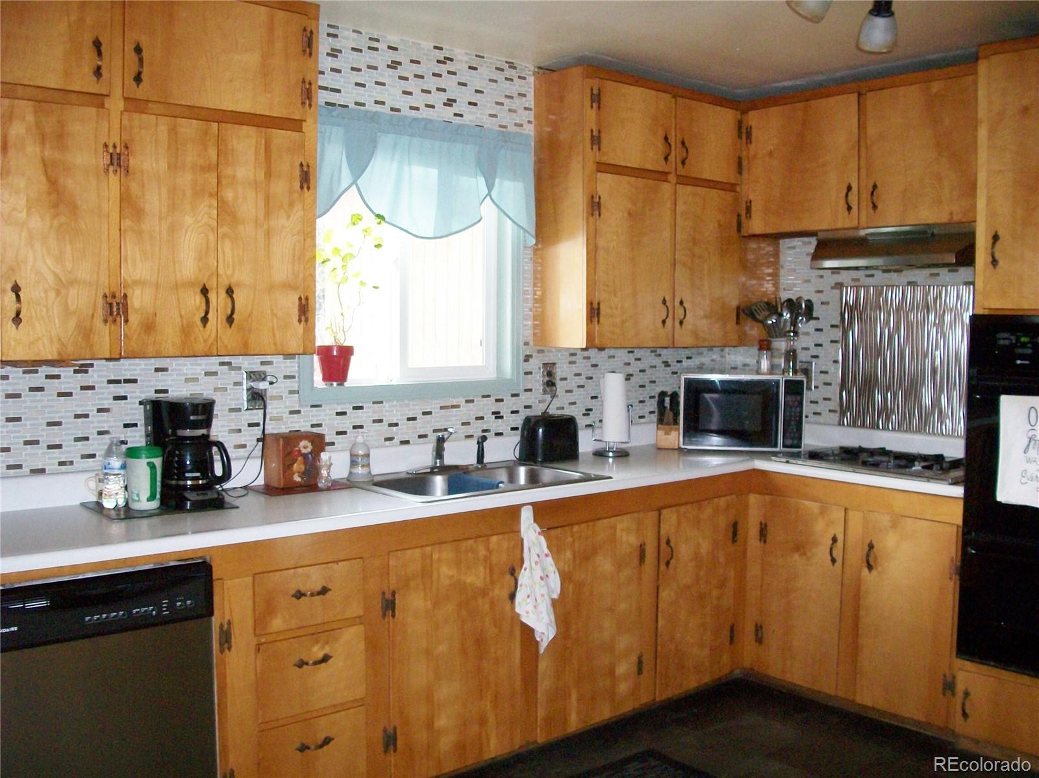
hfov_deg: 56.8
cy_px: 389
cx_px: 520
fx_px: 960
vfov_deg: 44.1
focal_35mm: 32
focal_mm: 5.7
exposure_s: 1/60
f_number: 2.9
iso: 160
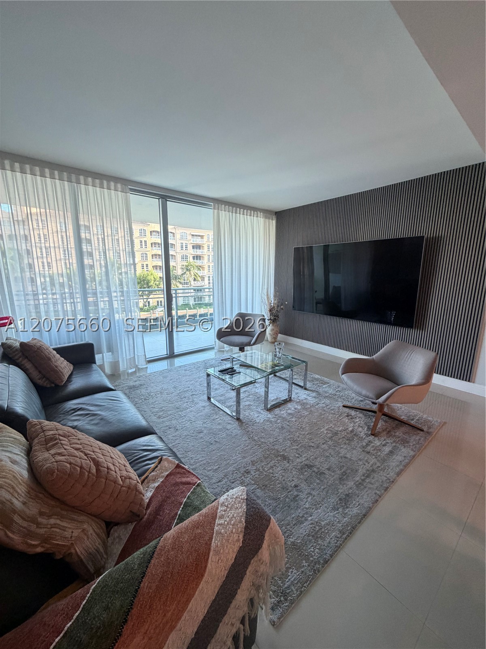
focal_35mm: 14
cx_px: 243
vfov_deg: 102.1
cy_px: 324
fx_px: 262
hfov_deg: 85.7
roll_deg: +0.2
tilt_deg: -10.1
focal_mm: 2.22
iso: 250
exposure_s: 1/120
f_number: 2.2
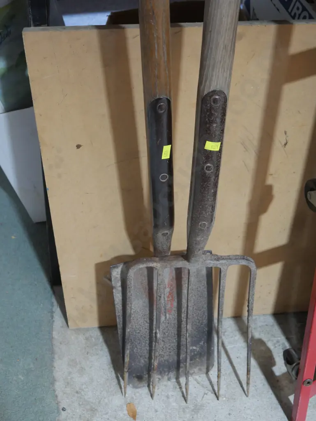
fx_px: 511
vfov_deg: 44.8
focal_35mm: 42
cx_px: 158
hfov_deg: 34.4
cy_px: 210
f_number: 4.6
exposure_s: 1/60
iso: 1600
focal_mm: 21
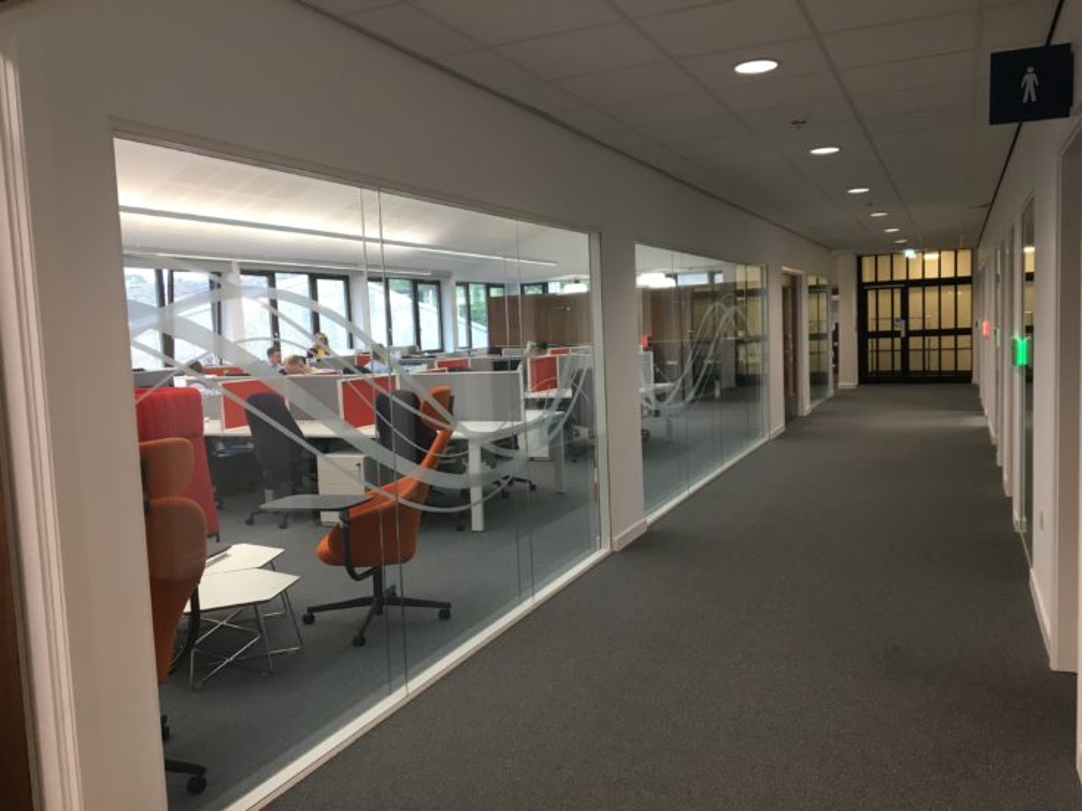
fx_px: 906
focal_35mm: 29
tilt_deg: -4.9
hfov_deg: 61.7
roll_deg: +1.5
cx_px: 541
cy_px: 406
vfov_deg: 48.2
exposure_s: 1/33
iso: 80
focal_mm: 4.15
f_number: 2.2
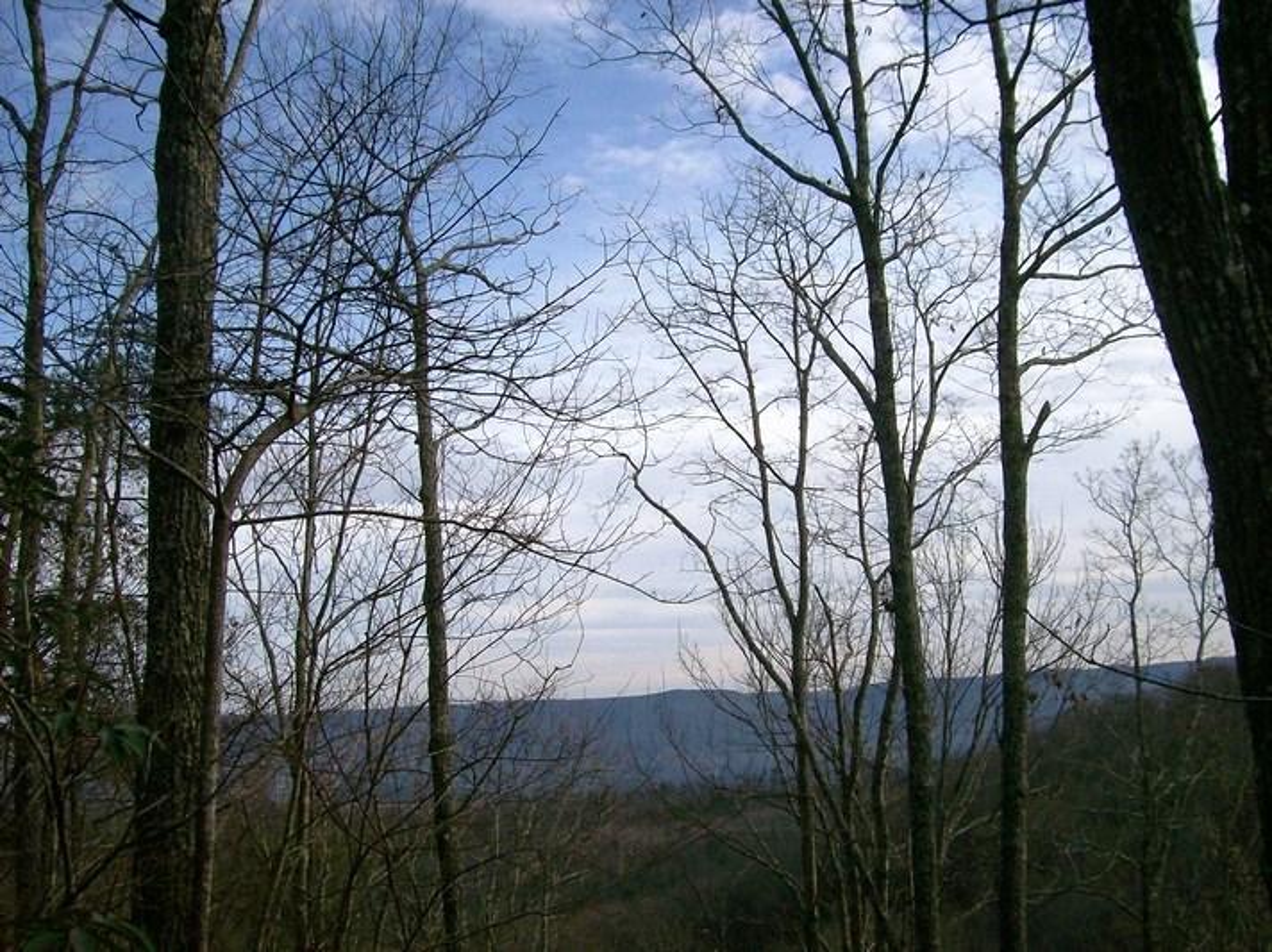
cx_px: 636
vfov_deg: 39.6
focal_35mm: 36
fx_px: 1322
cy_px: 476
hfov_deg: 51.4
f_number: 4.8
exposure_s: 1/521
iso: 80
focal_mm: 6
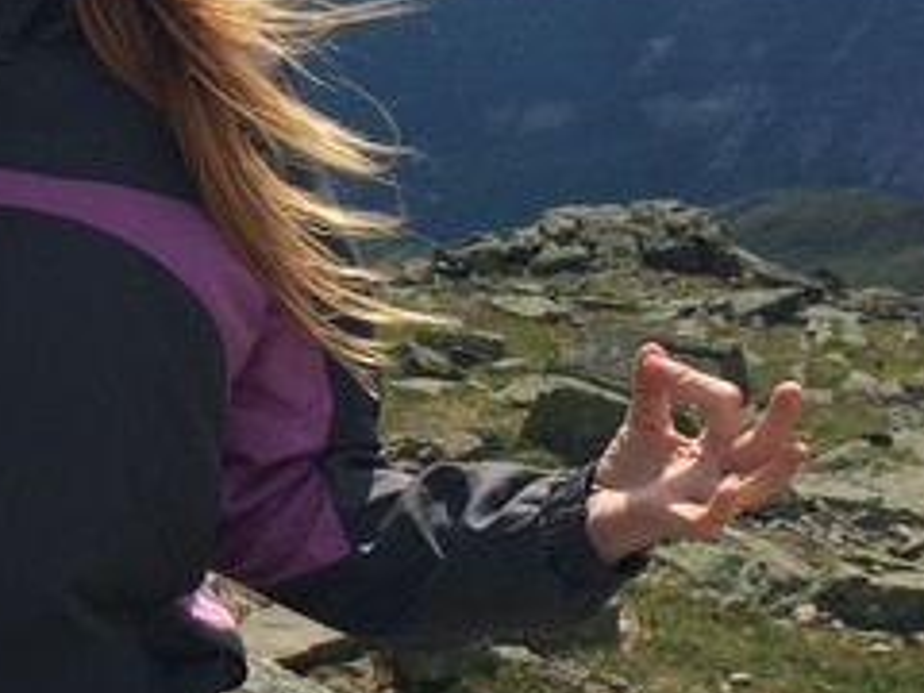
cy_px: 250
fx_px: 2135
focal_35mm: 80
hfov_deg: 23.9
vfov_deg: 18.4
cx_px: 123
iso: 40
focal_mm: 4.12
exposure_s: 1/3165
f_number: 2.2
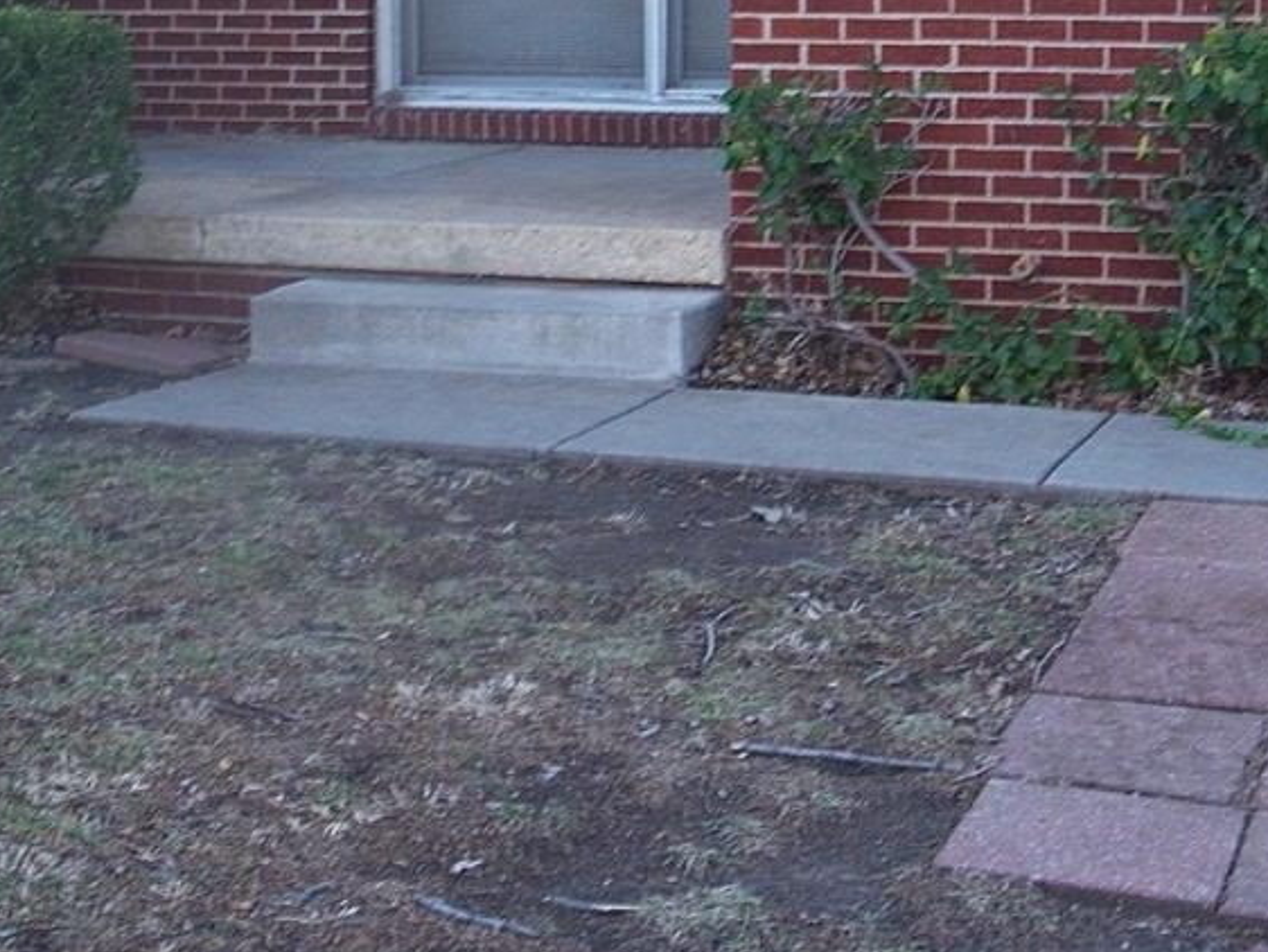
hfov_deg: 24.7
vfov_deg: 18.4
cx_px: 575
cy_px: 111
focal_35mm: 79
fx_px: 2895
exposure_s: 1/50
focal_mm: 7.8
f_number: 2.8
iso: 64
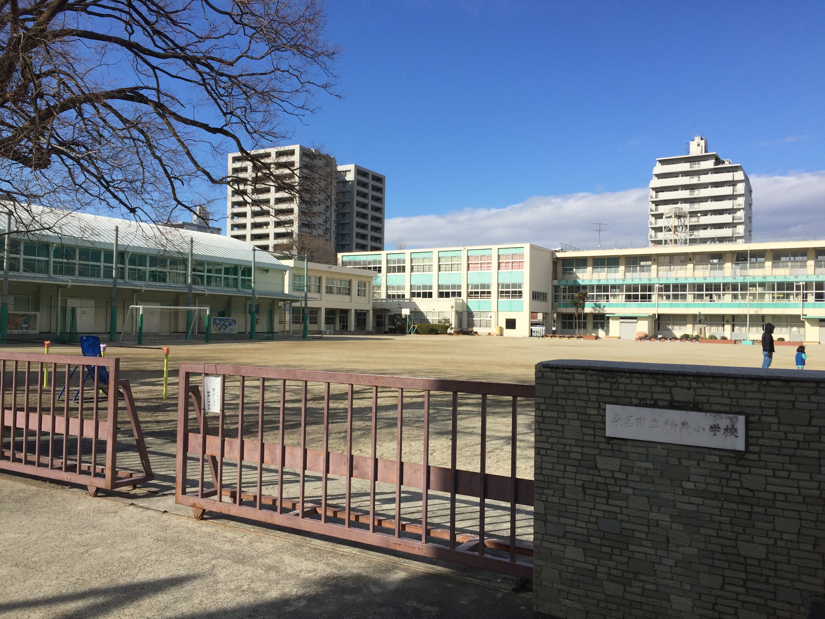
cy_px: 310
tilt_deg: +1.8
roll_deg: -2.1
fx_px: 691
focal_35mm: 29
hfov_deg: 61.7
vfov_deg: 48.2
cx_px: 412
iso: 32
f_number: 2.2
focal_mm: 4.15
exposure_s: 1/2825
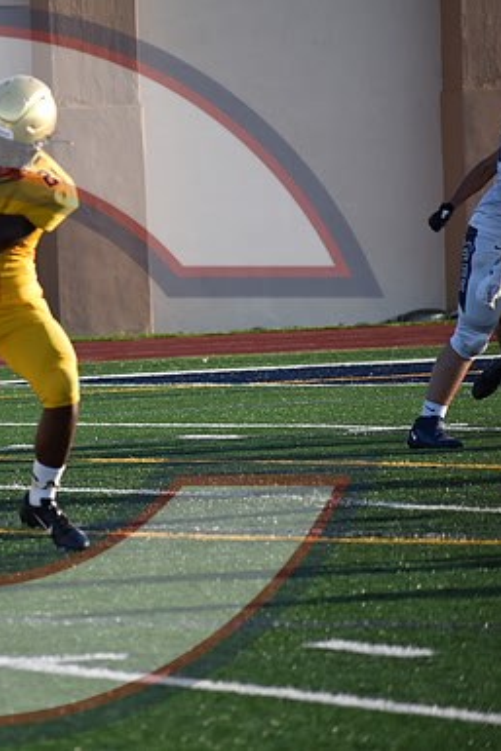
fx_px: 8488
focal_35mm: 407
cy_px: 376
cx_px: -45
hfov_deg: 3.4
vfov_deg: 5.1
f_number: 5.3
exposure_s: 1/1000
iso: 400
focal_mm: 180
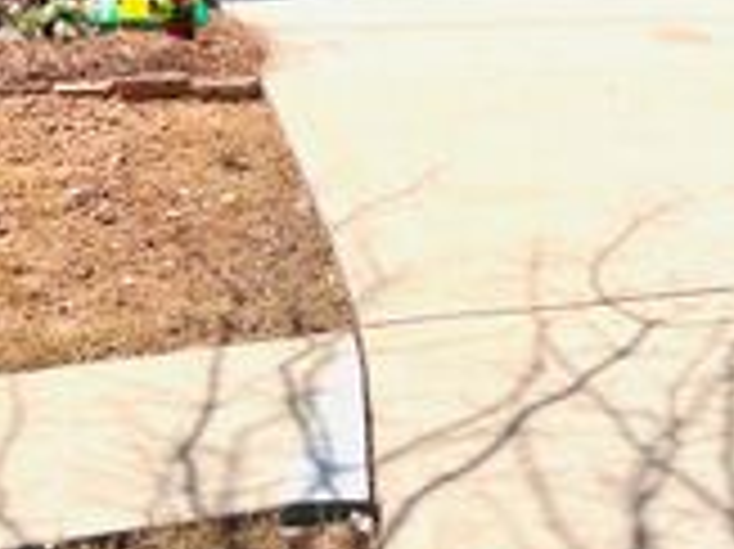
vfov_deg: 17.5
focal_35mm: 80
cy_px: -124
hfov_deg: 24.4
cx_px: 468
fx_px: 1695
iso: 50
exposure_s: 1/5319
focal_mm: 5.7
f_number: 1.5
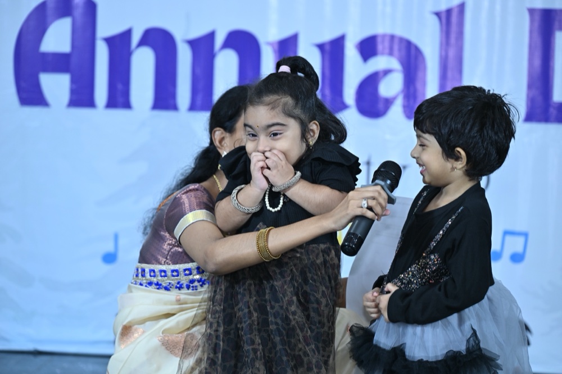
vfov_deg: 11.4
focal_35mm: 120
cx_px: 281
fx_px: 1873
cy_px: 187
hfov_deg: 17.1
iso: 500
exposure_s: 1/160
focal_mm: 120
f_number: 4
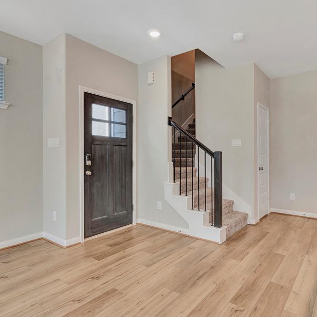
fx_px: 224
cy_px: 160
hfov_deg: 70.4
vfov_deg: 70.5
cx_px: 167
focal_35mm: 22
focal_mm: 11
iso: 200
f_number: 7.1
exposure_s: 1/25
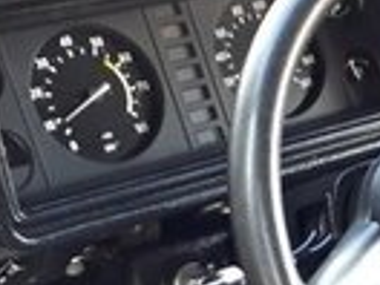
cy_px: 335
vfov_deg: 10.8
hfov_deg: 14.0
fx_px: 1482
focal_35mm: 135
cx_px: 510
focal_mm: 3.6
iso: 100
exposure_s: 1/33
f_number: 1.9
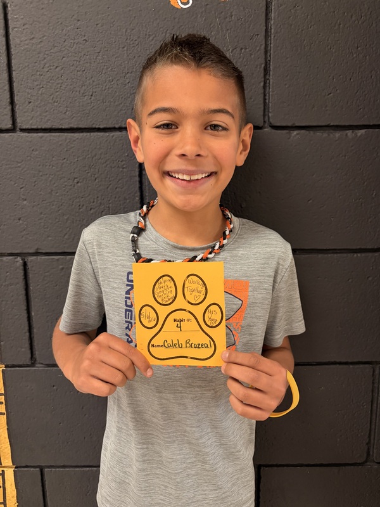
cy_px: 254
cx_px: 190
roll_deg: +1.0
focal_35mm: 26
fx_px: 381
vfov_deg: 67.3
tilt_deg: -9.8
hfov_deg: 53.1
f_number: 1.6
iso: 200
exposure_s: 1/60
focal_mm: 5.96
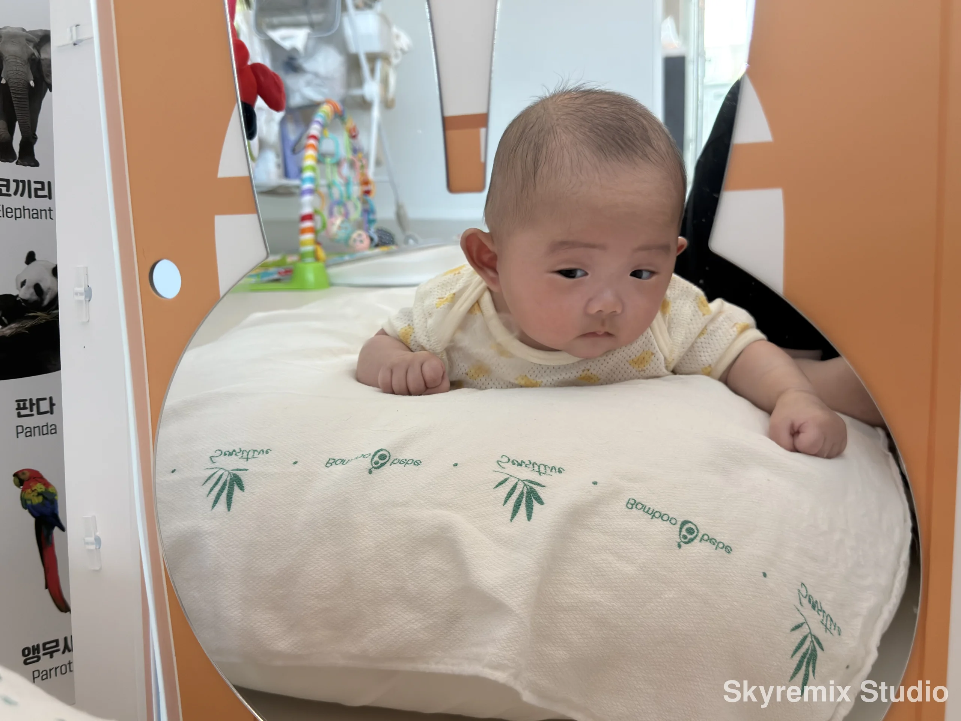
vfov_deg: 42.9
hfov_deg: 55.4
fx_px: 916
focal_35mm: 33
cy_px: 360
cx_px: 480
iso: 320
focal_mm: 6.76
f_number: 1.78
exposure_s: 1/120
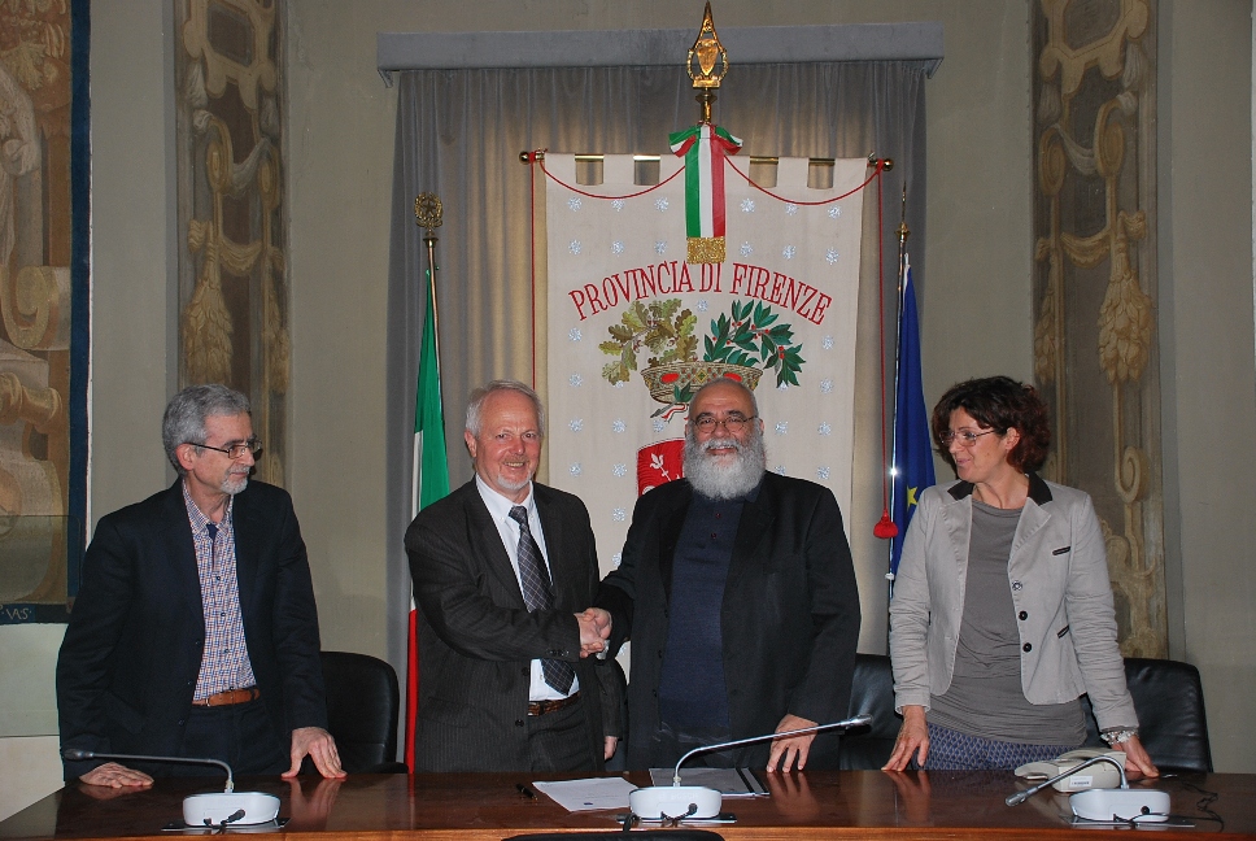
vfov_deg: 32.0
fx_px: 1467
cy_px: 420
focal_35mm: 42
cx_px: 628
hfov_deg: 46.3
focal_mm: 28
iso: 250
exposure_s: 1/60
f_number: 4
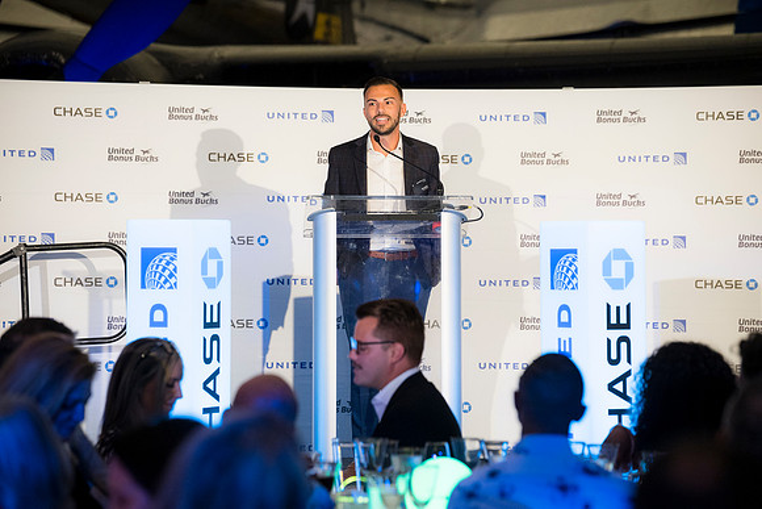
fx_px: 3176
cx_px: 381
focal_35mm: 150
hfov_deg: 13.7
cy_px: 254
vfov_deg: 9.2
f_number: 4
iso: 1800
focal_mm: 150
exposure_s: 1/125
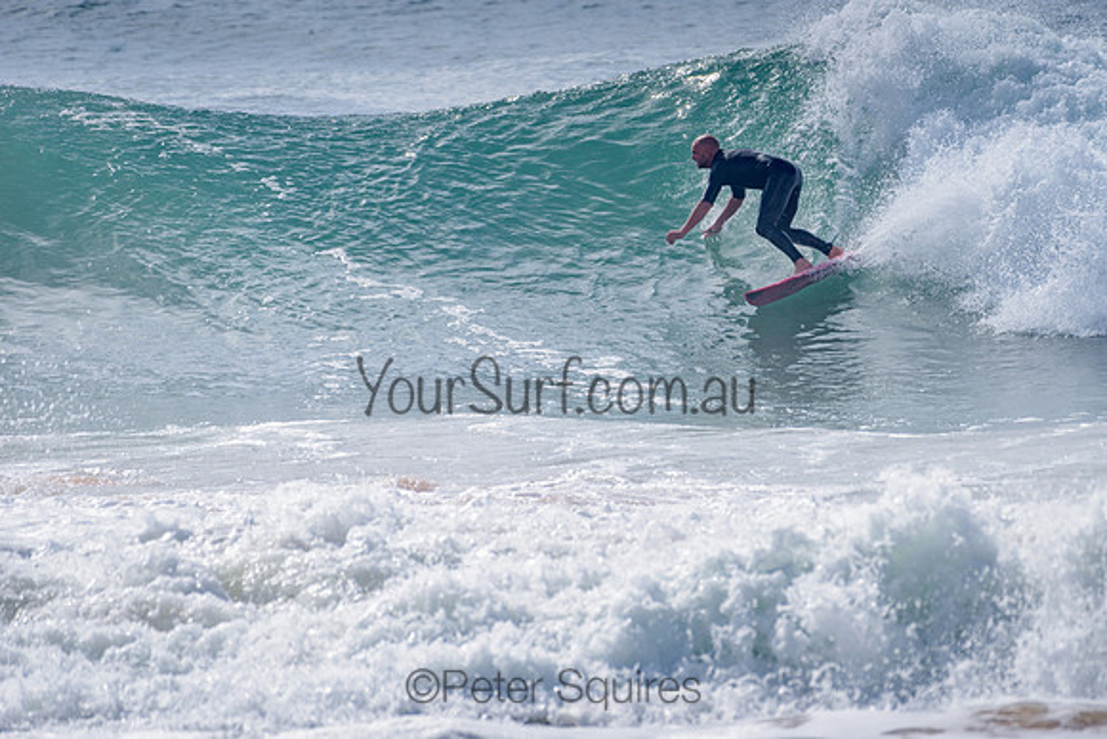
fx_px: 18828
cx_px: 678
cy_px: 287
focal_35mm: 612
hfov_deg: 3.4
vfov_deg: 2.2
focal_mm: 500
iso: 90
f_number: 5.6
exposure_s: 1/2000
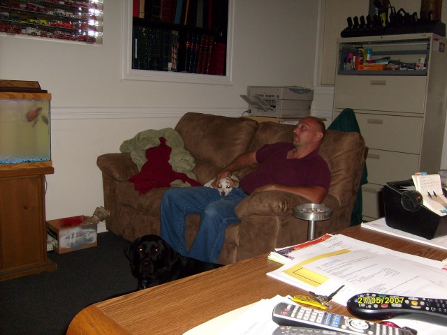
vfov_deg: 40.7
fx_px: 452
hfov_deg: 52.6
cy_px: 168
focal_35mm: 35
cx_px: 224
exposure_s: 1/45
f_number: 2.8
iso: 100
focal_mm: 5.8
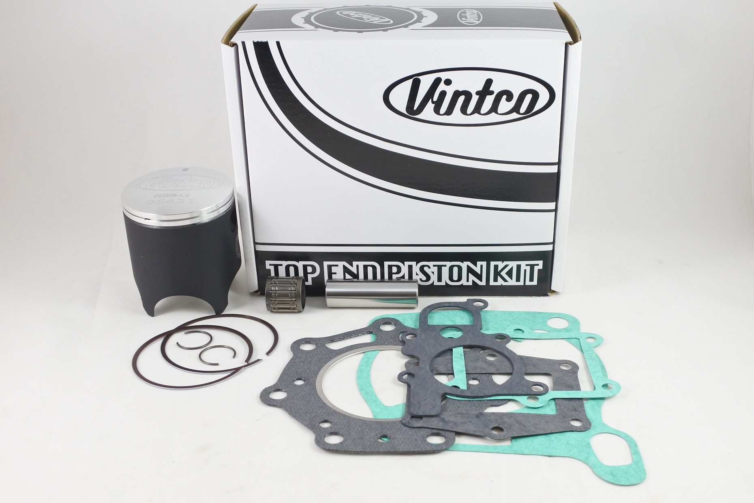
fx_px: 712
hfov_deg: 55.8
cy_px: 252
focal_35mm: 34
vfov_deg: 38.9
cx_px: 377
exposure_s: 1/125
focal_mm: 12.8
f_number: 4
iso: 560
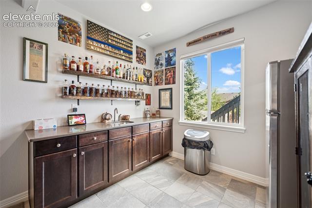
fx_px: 130
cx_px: 156
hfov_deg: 100.4
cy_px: 104
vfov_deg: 77.3
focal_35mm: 15
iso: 125
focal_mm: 15
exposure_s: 1/15
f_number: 2.8
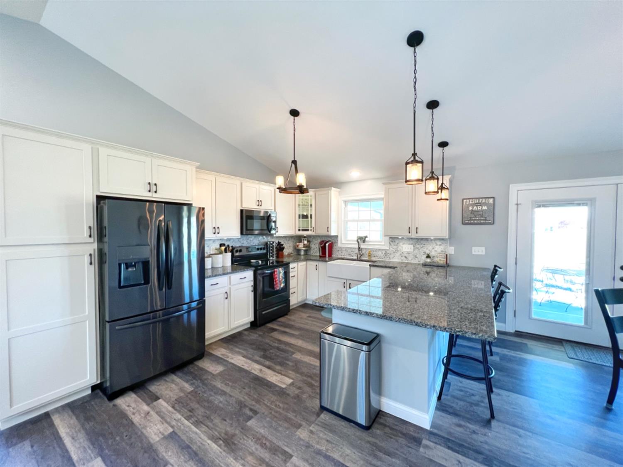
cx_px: 312
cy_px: 234
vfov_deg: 89.9
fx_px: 234
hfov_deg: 106.2
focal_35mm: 13
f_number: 1.8
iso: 200
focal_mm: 1.57
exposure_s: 1/120
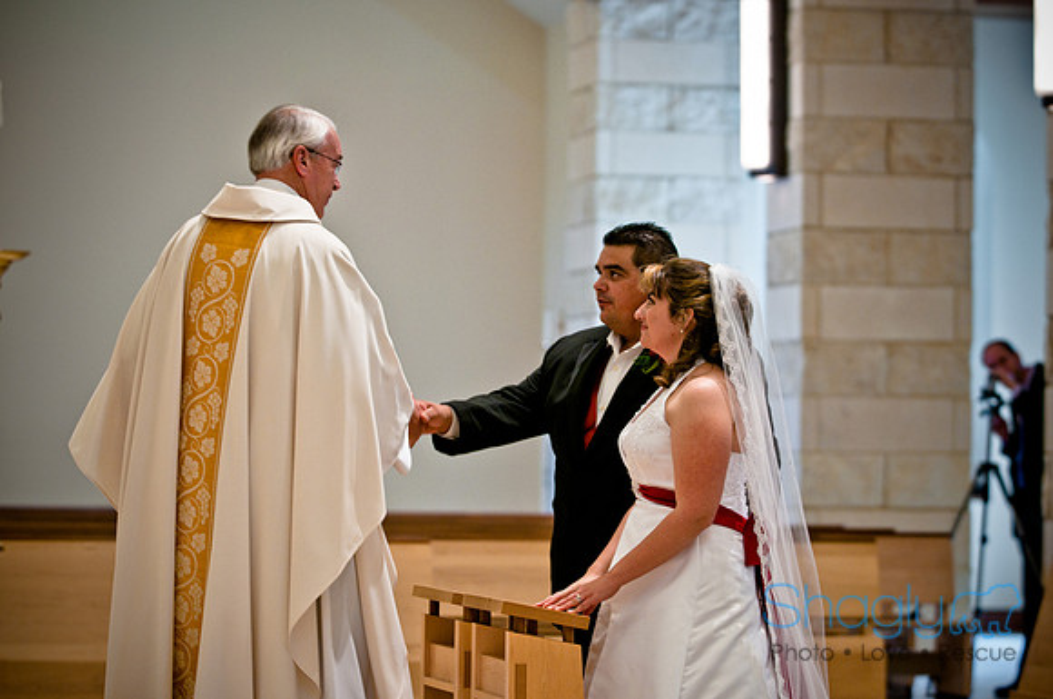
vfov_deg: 9.9
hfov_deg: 14.9
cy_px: 350
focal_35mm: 138
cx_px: 526
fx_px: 4031
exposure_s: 1/100
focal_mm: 92
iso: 400
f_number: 2.8
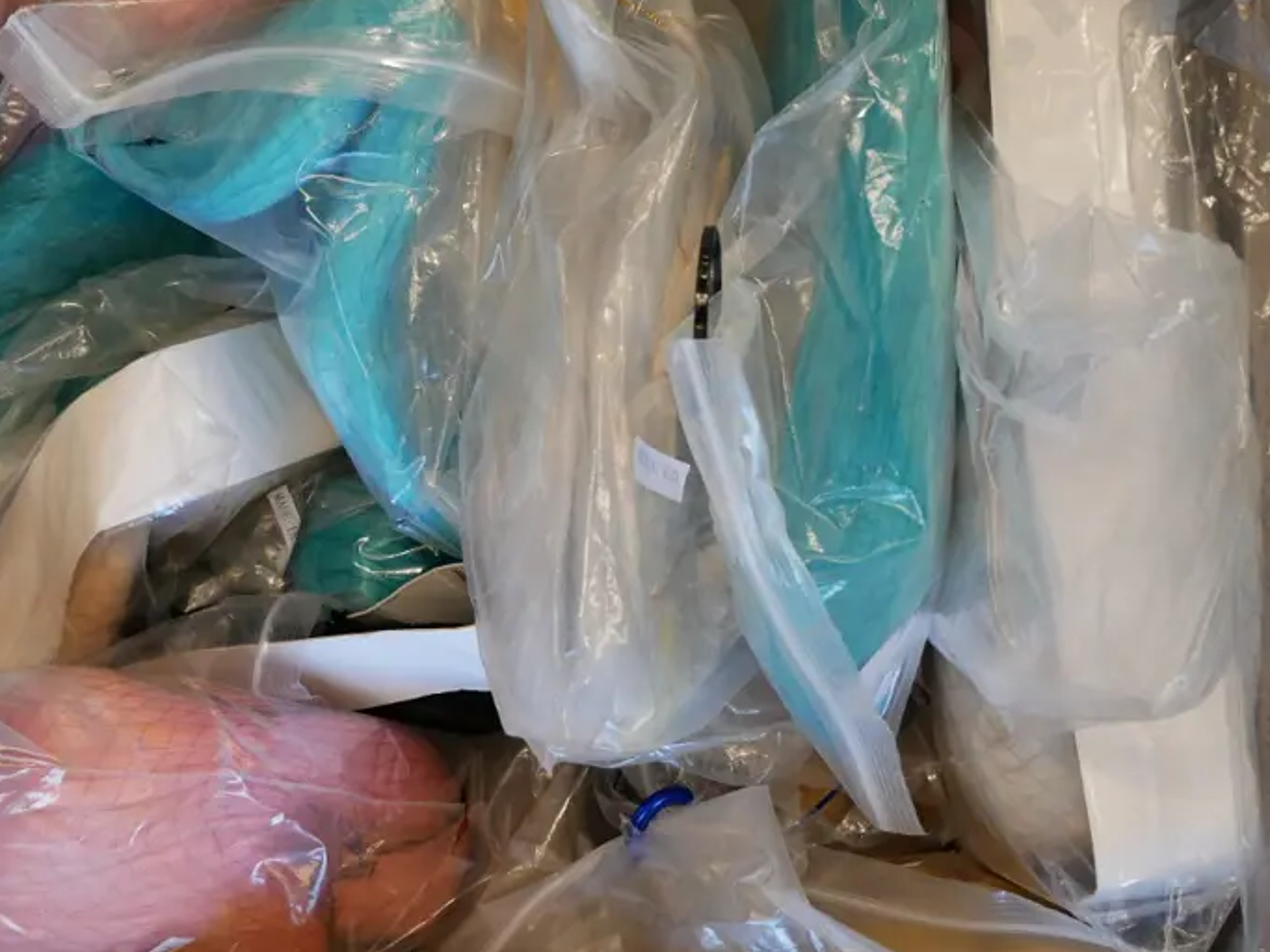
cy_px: 456
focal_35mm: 75
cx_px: 418
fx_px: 2751
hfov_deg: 25.8
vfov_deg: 19.6
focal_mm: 25
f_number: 4.5
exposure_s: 1/60
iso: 640
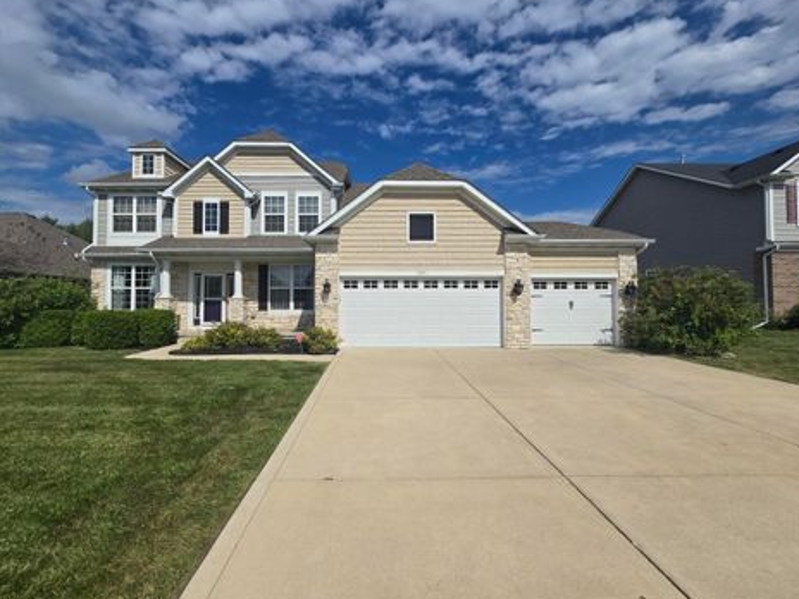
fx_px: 323
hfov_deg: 101.9
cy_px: 299
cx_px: 374
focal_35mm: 14
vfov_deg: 85.7
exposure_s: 1/6151
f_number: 2.2
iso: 50
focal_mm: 2.2
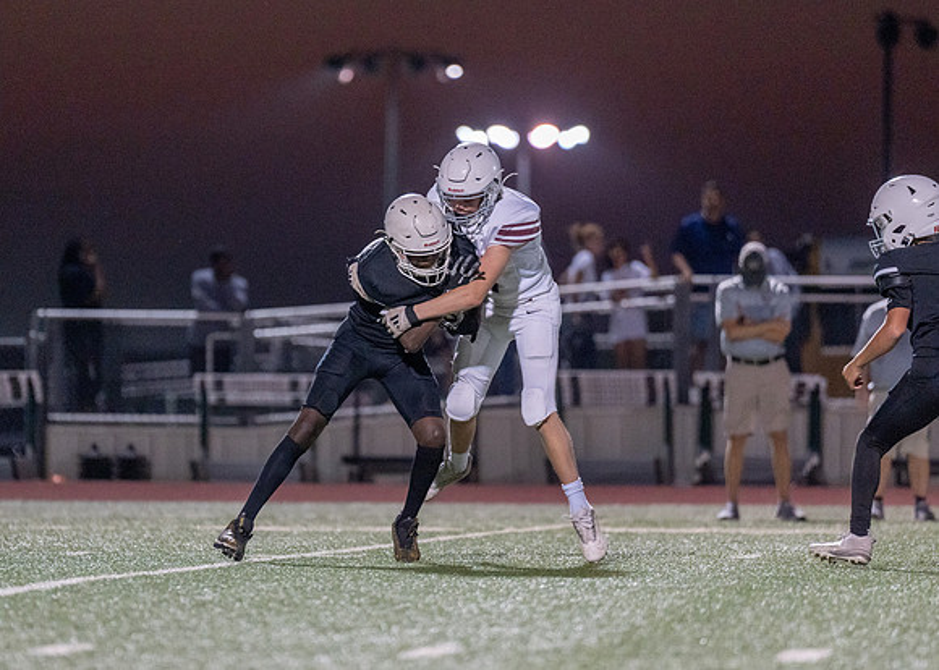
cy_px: 319
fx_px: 7838
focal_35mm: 294
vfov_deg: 4.9
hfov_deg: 6.9
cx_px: 395
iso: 2000
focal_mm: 200
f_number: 2.8
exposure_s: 1/1000
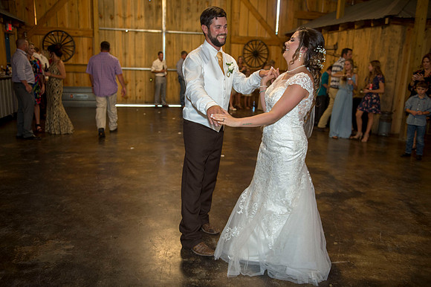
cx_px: 216
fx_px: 383
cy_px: 144
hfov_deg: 58.7
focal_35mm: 32
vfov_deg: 41.1
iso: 1600
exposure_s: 1/160
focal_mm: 32
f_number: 3.2
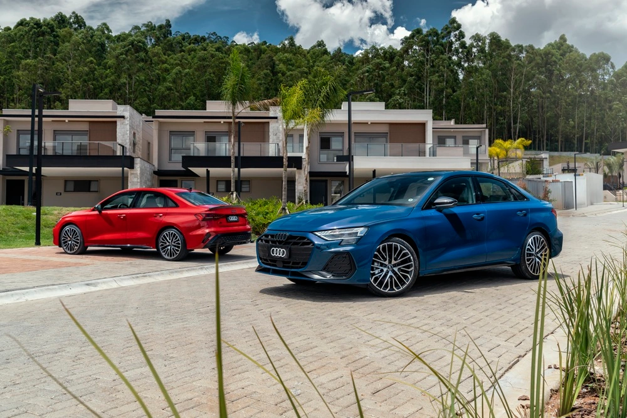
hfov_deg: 53.1
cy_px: 209
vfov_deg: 36.8
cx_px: 314
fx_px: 627
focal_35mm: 36
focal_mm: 36
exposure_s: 1/200
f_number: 9
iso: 320
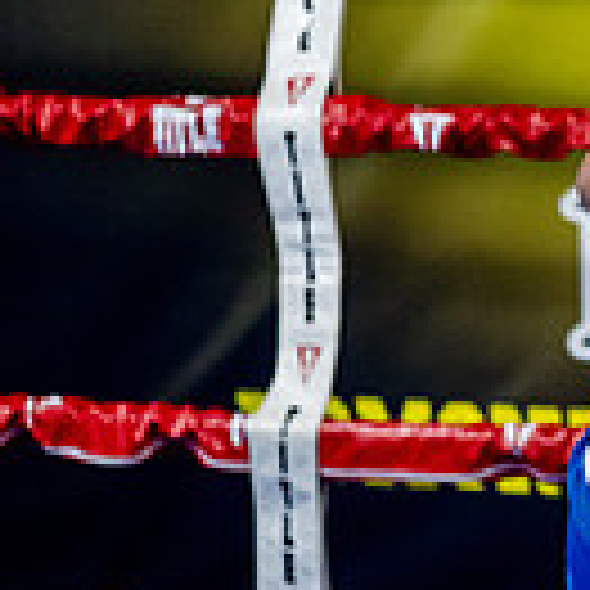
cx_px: 1270
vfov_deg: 6.0
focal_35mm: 294
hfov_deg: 5.8
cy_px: 182
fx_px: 5669
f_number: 2
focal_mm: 78
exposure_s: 1/1000
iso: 4000
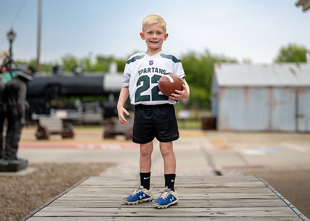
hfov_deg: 31.3
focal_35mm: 63
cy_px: 94
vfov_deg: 22.6
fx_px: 553
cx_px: 156
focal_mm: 50
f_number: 1.2
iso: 400
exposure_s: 1/2000
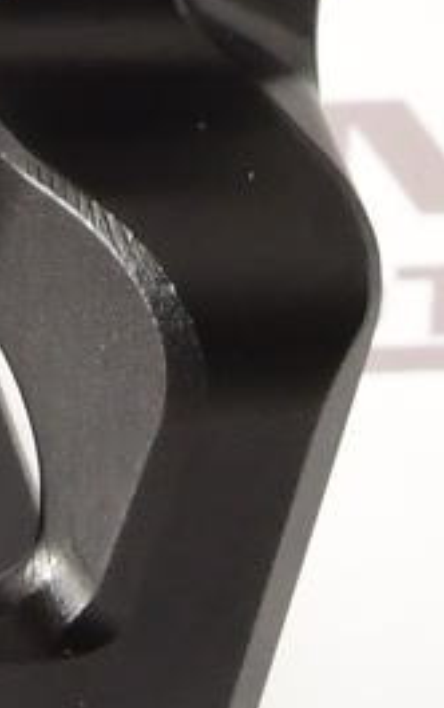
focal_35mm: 393
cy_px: -863
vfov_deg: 5.2
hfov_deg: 3.2
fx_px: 7596
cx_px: -1351
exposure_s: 1/125
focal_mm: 40
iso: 1000
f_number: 11
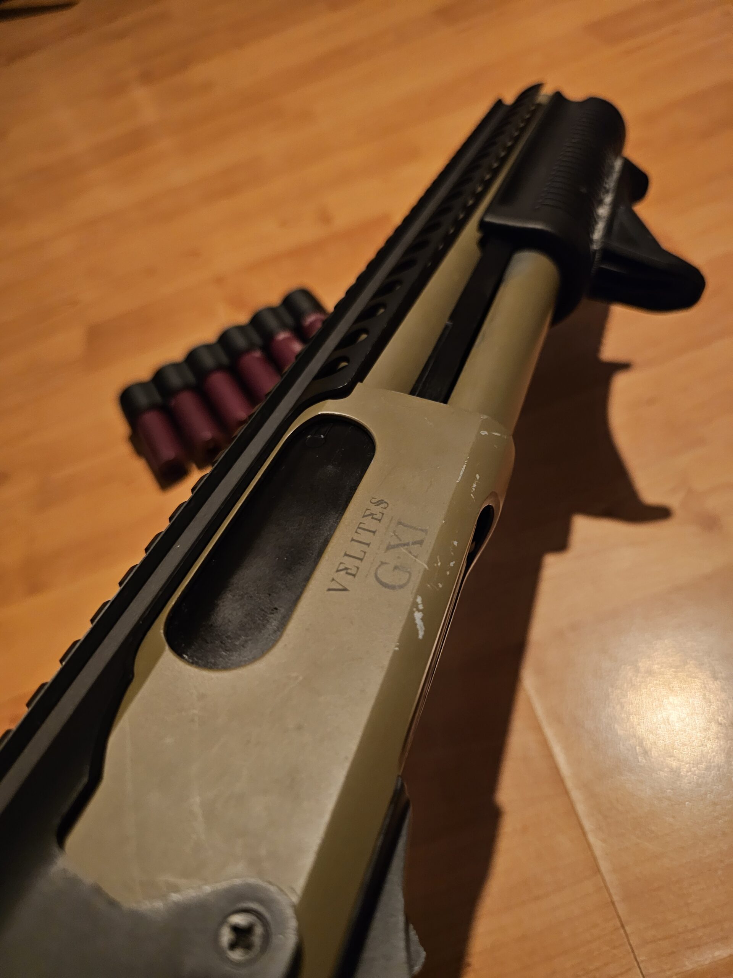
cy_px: 489
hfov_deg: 58.9
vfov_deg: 73.9
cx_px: 366
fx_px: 649
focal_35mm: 23
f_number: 1.7
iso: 1000
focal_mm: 6.3
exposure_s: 1/25
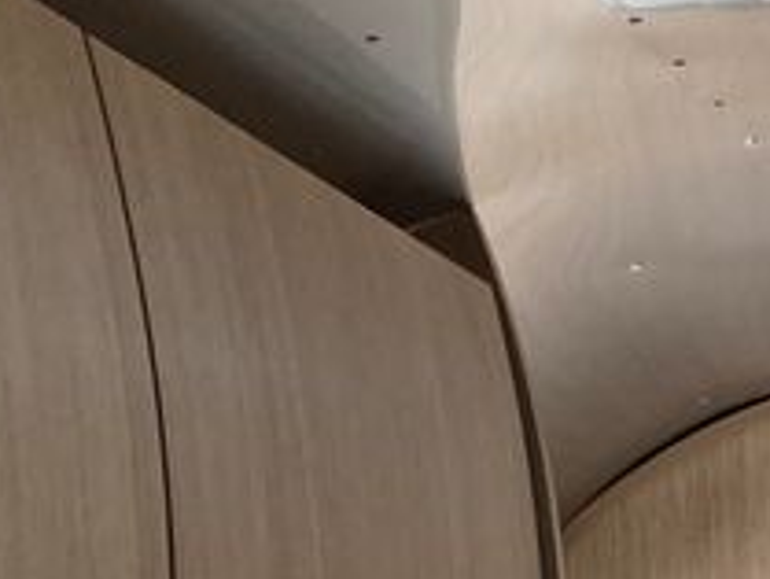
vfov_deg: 9.8
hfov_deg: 12.1
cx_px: 1717
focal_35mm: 137
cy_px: 1265
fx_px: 3049
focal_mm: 3.99
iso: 64
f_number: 1.8
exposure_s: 1/83
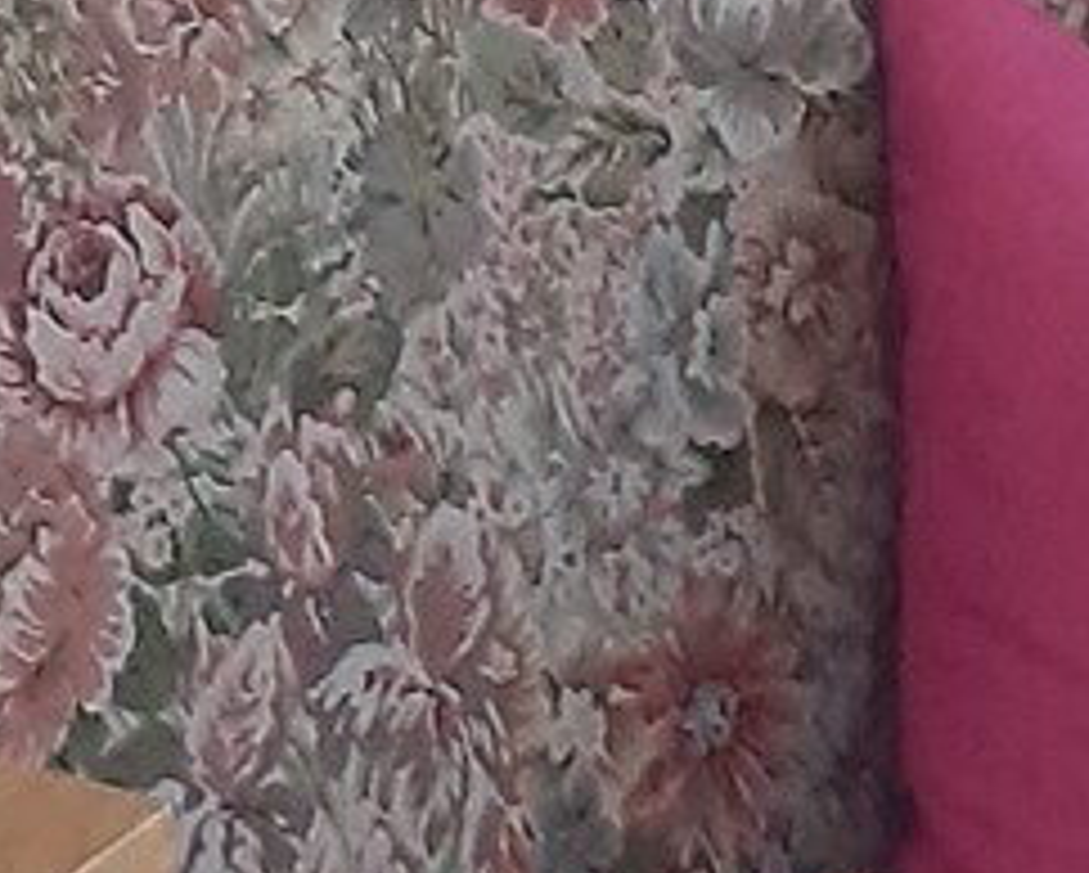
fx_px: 6742
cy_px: -1044
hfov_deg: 9.2
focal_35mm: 209
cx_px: 122
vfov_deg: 7.1
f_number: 1.9
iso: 200
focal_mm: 3.6
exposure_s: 1/33
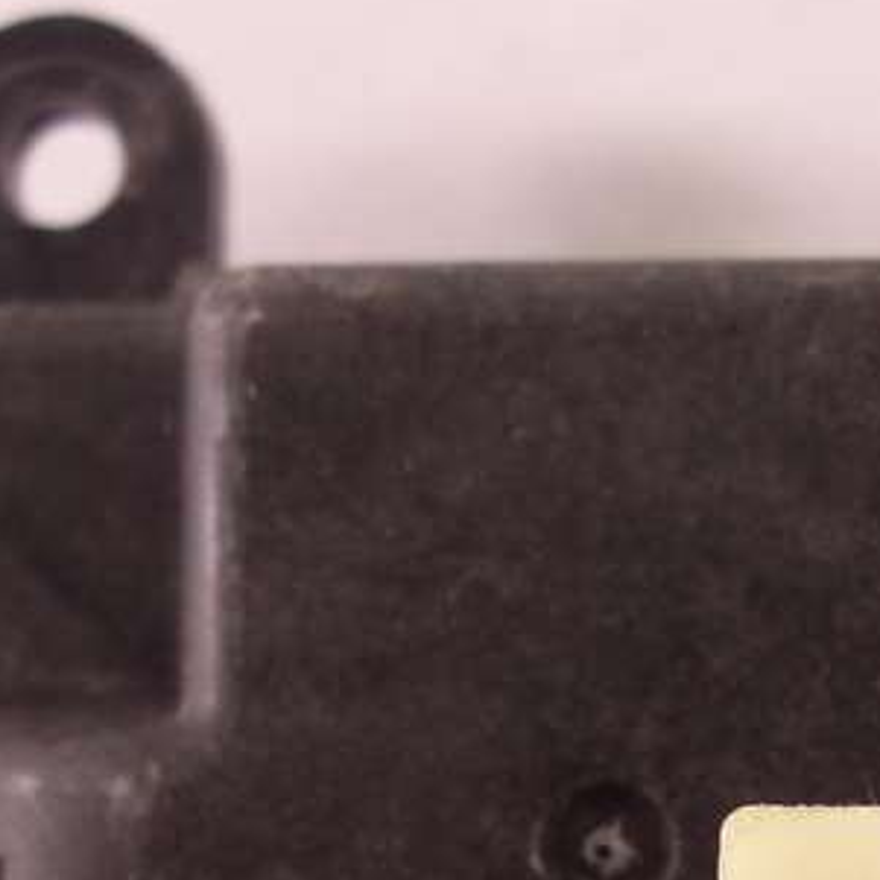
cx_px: 631
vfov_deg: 15.8
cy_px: 868
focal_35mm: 108
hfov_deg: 16.1
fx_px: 3106
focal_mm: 10.4
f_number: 2.5
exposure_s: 1/50
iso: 200
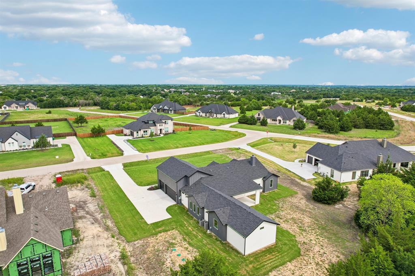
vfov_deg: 57.2
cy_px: 138
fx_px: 254
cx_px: 208
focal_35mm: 22
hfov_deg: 78.6
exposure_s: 1/2000
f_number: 2.8
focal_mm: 8.4
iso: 100
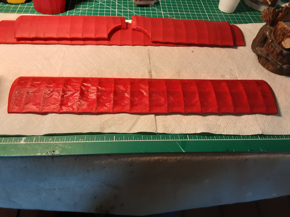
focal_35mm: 27
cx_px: 145
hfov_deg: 65.3
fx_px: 226
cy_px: 108
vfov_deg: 51.4
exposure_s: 1/40
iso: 100
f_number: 1.9
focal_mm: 2.91
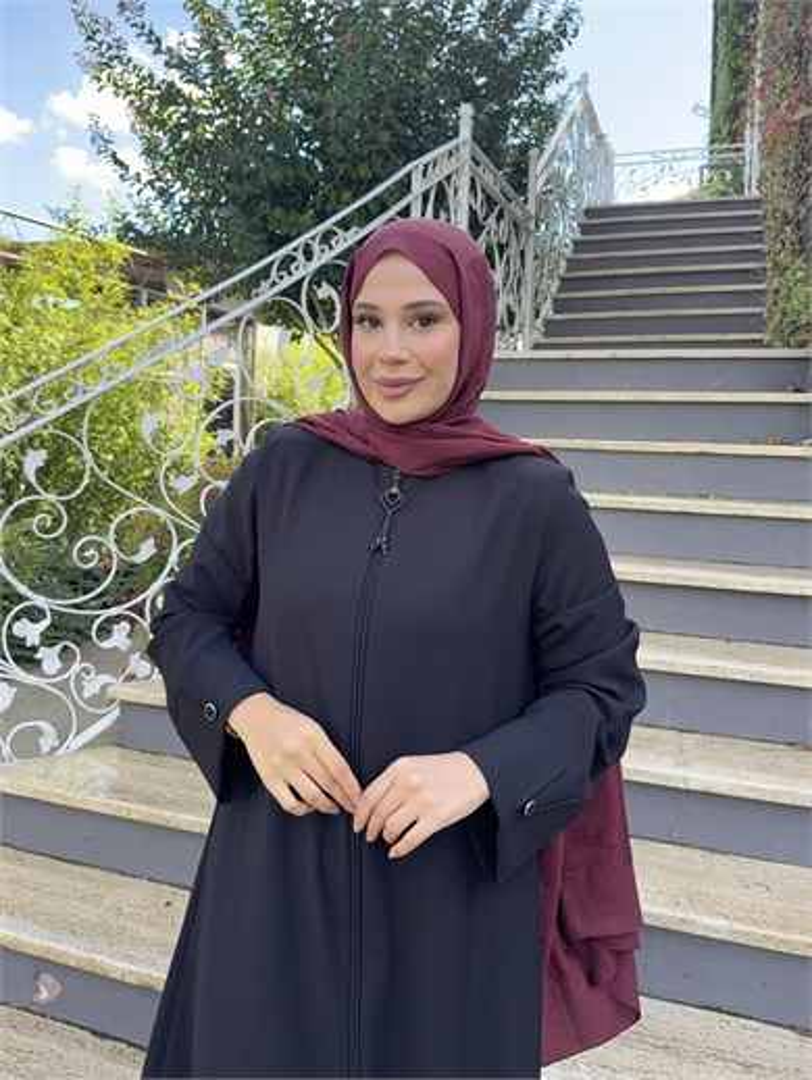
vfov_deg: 71.6
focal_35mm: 24
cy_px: 540
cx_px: 406
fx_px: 750
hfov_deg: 56.9
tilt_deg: -2.2
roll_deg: -2.2
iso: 100
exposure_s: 1/757
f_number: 1.78
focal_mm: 6.76
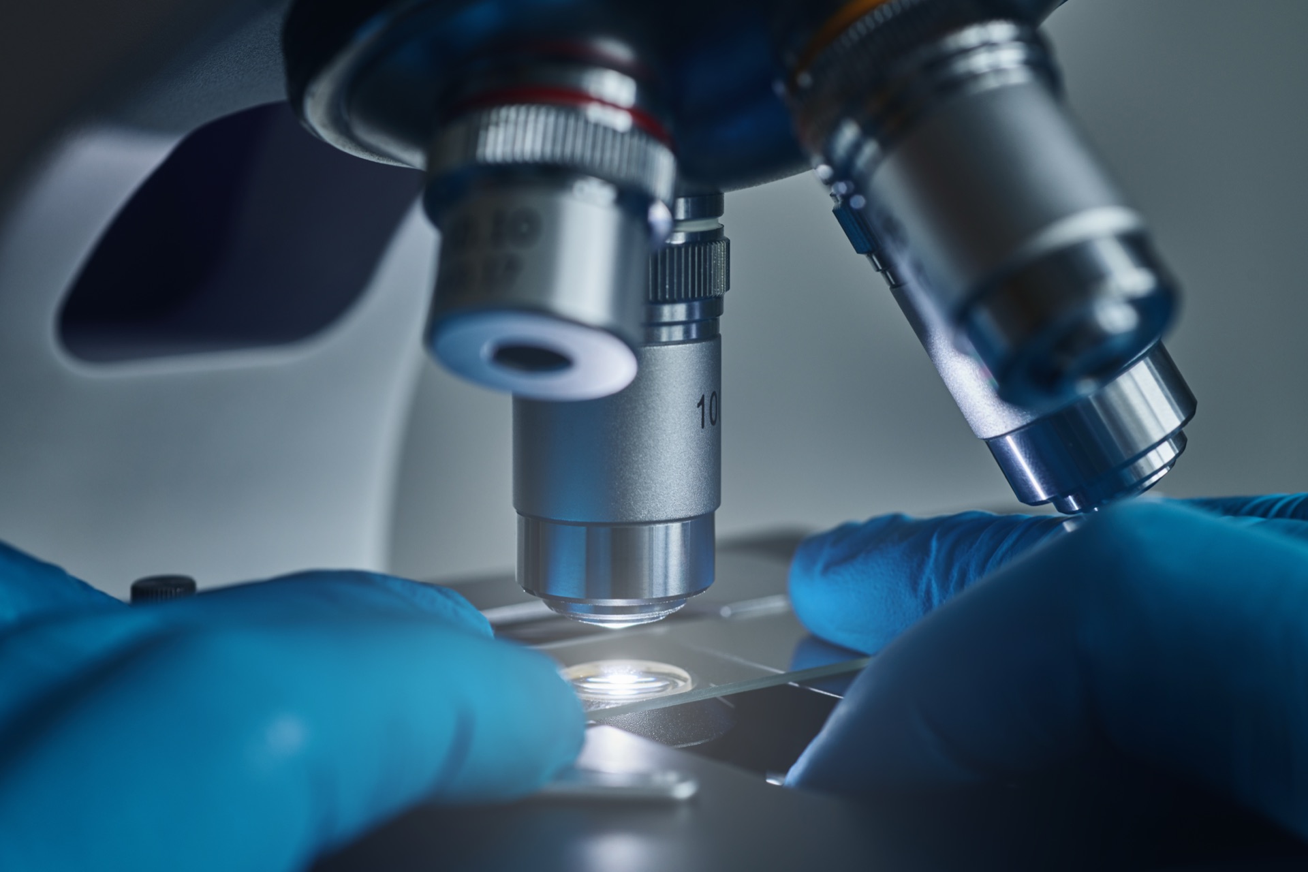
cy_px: 436
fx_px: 2180
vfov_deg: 22.6
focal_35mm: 60
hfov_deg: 33.4
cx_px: 654
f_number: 8
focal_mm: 60
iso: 100
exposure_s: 1/5
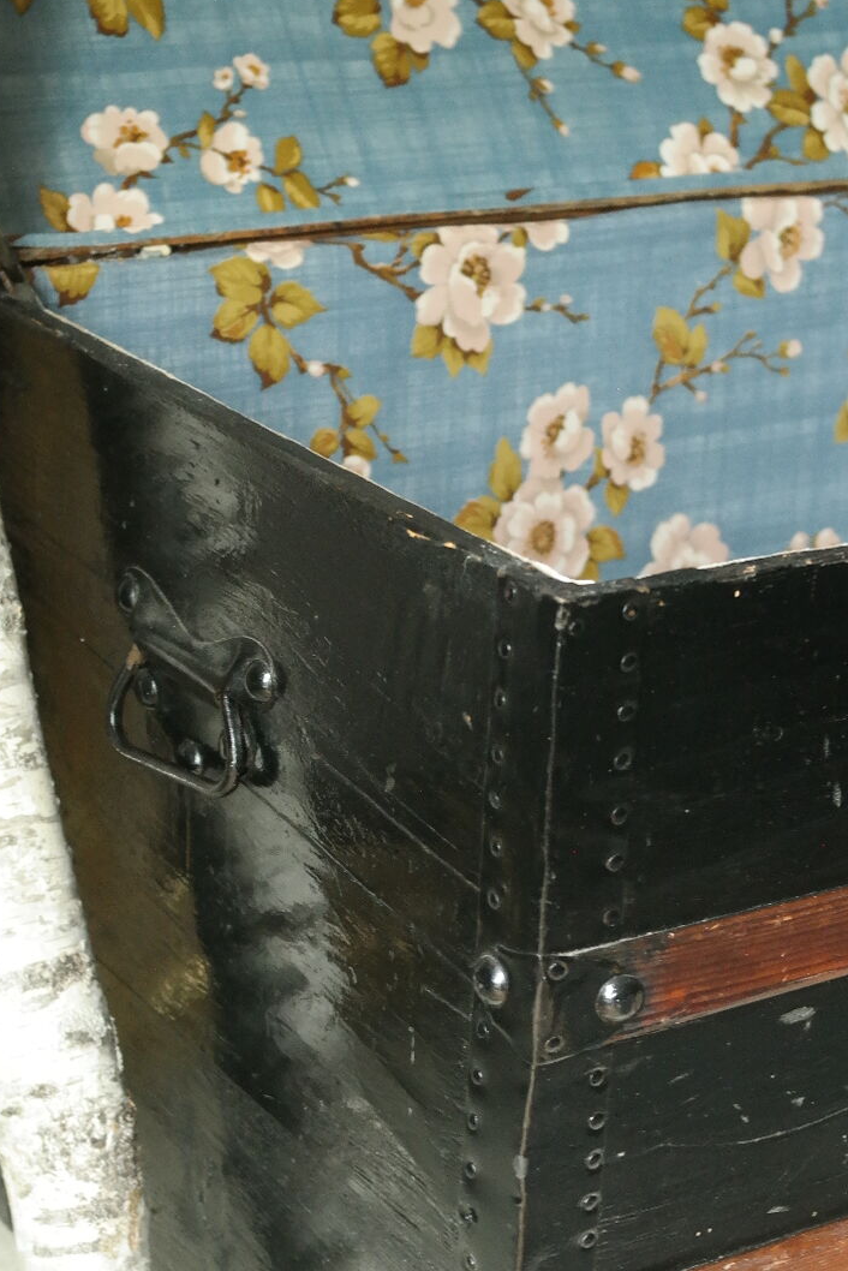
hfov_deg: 17.1
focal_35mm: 80
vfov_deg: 25.3
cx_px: 425
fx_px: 2825
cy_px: 810
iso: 1600
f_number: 5.6
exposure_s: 1/30
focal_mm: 32
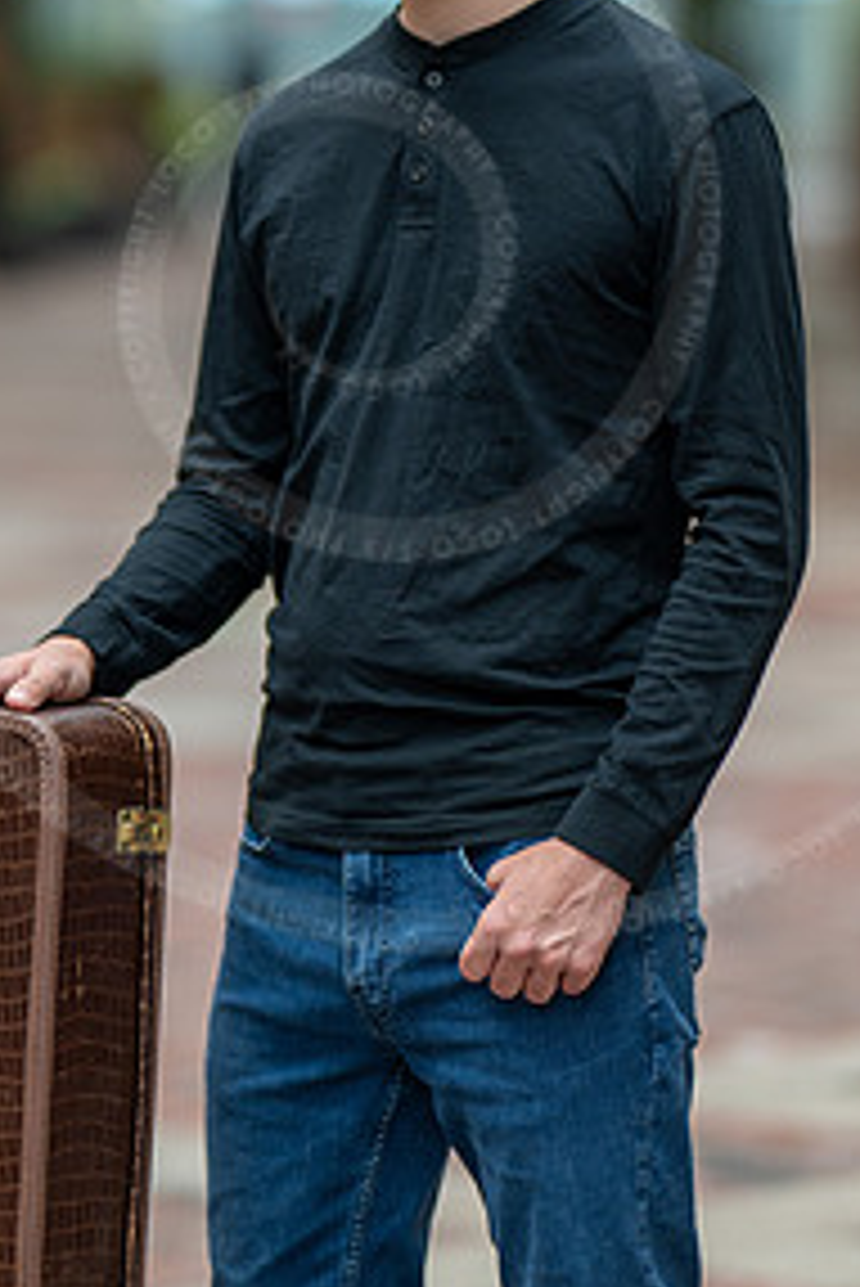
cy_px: 369
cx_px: 410
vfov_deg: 10.3
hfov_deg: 6.9
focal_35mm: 200
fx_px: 7157
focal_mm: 85
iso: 250
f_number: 1.2
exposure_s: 1/400
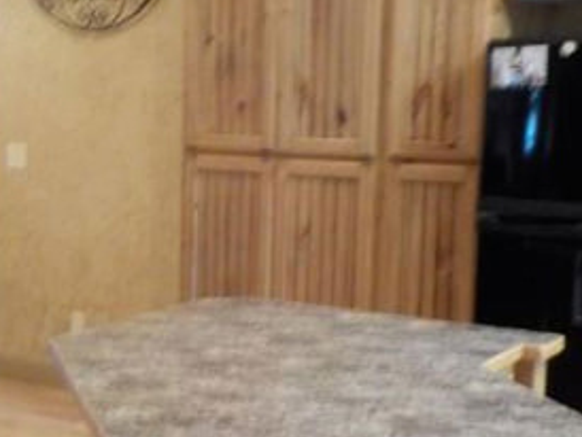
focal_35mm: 70
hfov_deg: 26.4
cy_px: 267
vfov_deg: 21.0
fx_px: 1178
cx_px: 11
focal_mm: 4.1
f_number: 3.3
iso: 400
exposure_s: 1/15
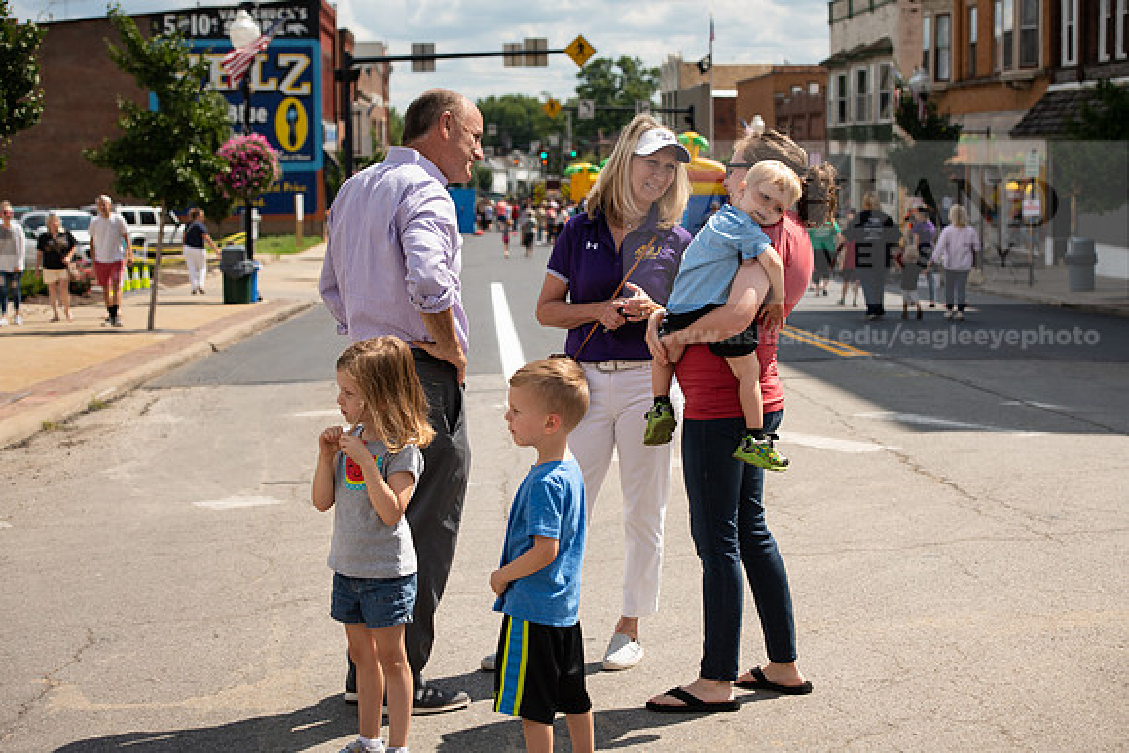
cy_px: 376
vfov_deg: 19.5
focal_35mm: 70
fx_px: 2196
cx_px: 564
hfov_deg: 28.8
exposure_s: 1/640
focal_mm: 70
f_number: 6.3
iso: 200
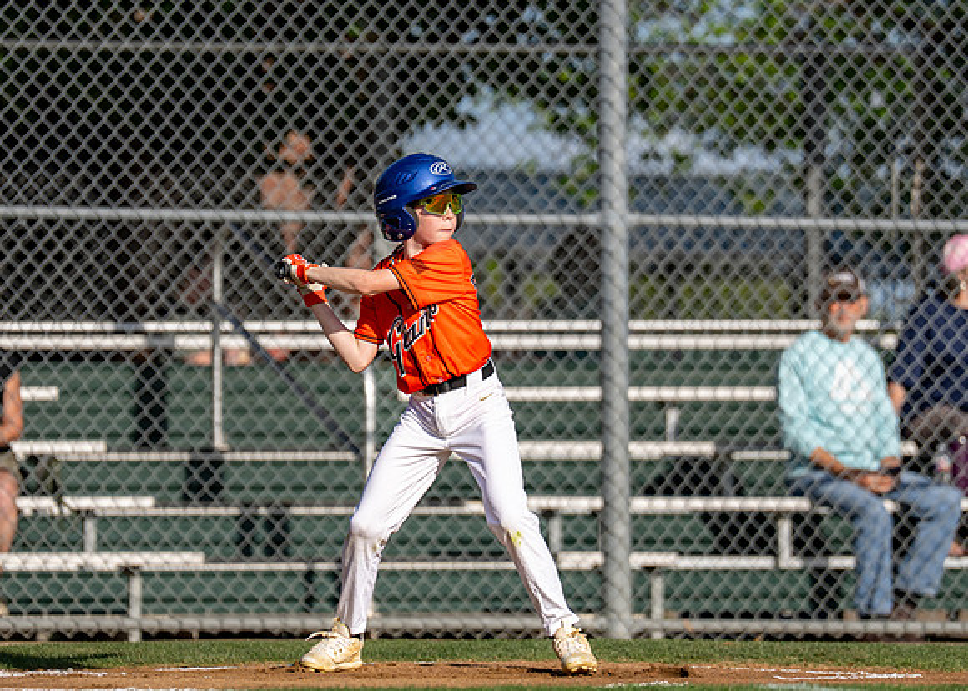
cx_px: 447
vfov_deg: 3.8
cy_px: 317
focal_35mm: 383
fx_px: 10538
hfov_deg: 5.3
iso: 100
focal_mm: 200
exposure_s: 1/2500
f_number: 2.8
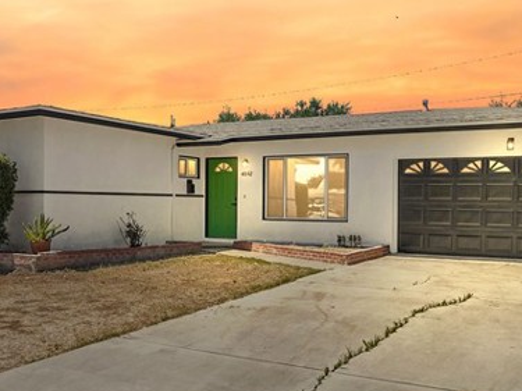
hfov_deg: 44.7
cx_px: 221
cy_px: 197
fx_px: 633
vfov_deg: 34.3
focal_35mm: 42
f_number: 11
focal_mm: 16
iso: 100
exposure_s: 1/125
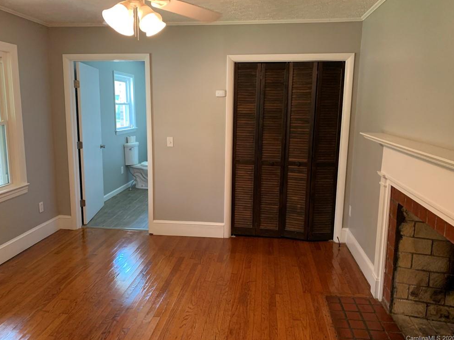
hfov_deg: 65.3
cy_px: 166
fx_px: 354
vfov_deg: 51.4
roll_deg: -0.3
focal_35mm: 27
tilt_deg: -9.4
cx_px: 223
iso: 400
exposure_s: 1/40
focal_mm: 4.25
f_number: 1.8
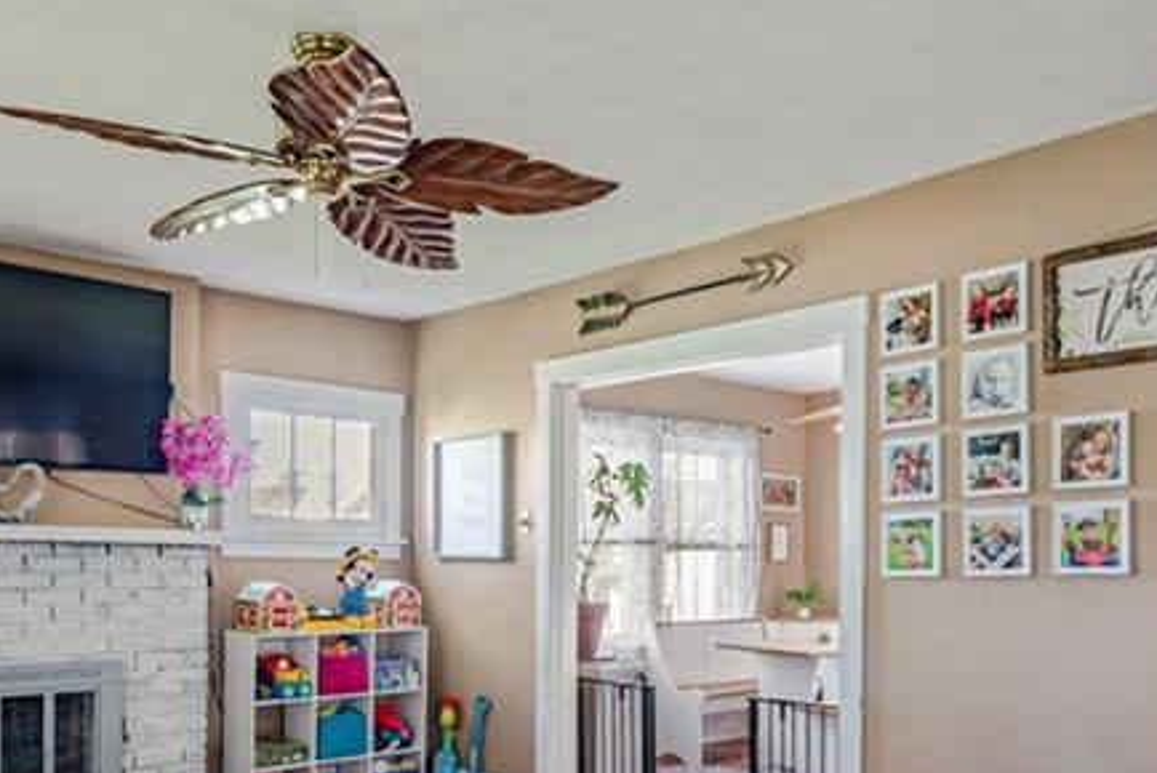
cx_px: 592
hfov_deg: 57.2
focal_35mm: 33
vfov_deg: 39.2
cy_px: 558
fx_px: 1061
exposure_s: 1/5
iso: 50
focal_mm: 14
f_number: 11
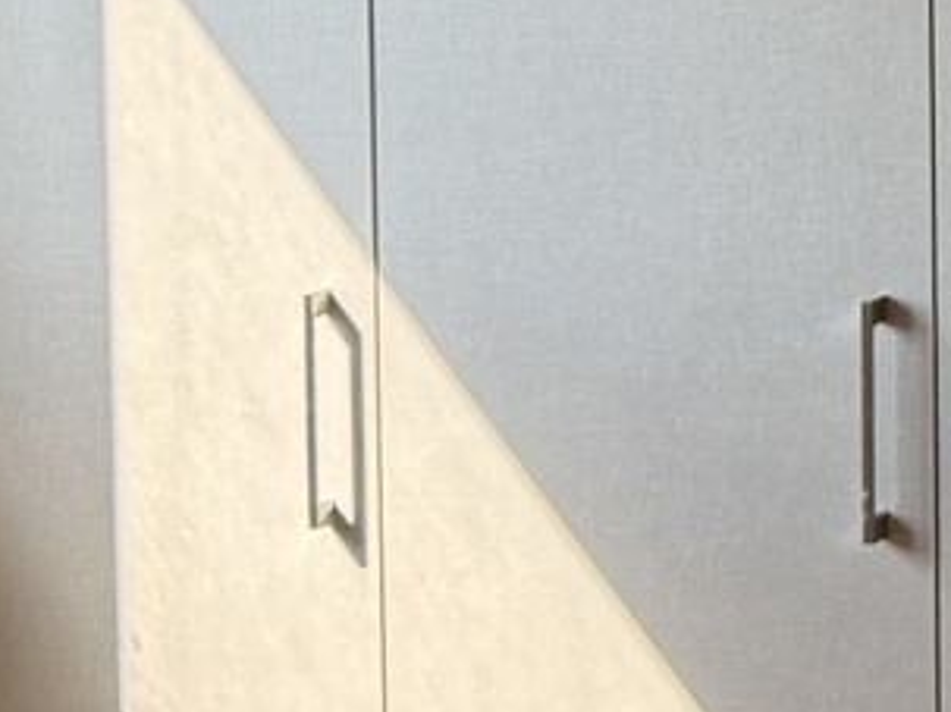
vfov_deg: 9.5
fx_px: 4174
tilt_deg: -1.5
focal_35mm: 152
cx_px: 2078
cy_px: -285
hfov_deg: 11.4
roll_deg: +0.2
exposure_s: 1/275
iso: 80
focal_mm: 6.76
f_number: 1.78
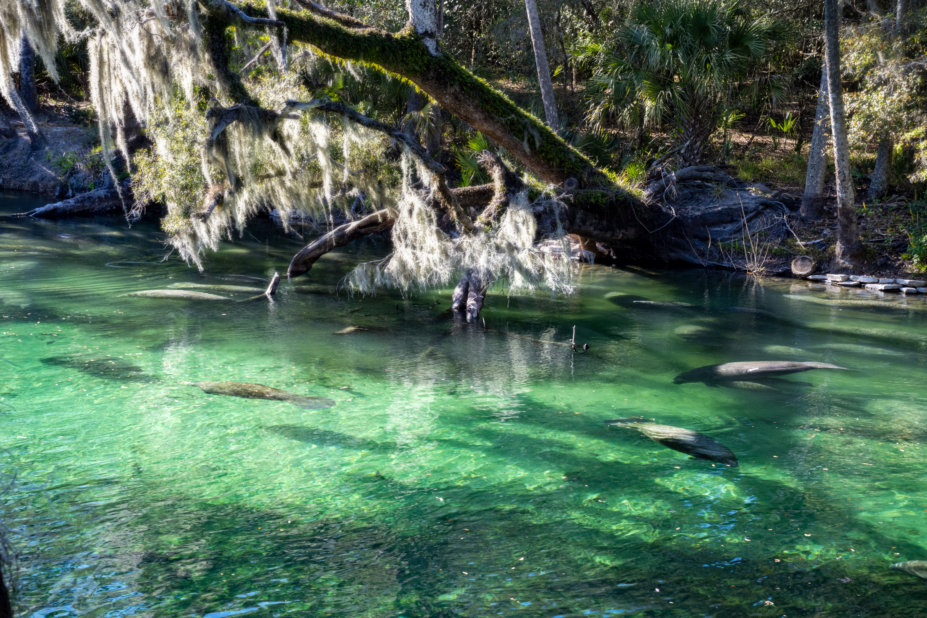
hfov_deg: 28.8
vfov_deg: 19.5
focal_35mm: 70
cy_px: 309
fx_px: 1802
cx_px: 464
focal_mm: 70
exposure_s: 1/25
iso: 400
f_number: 22
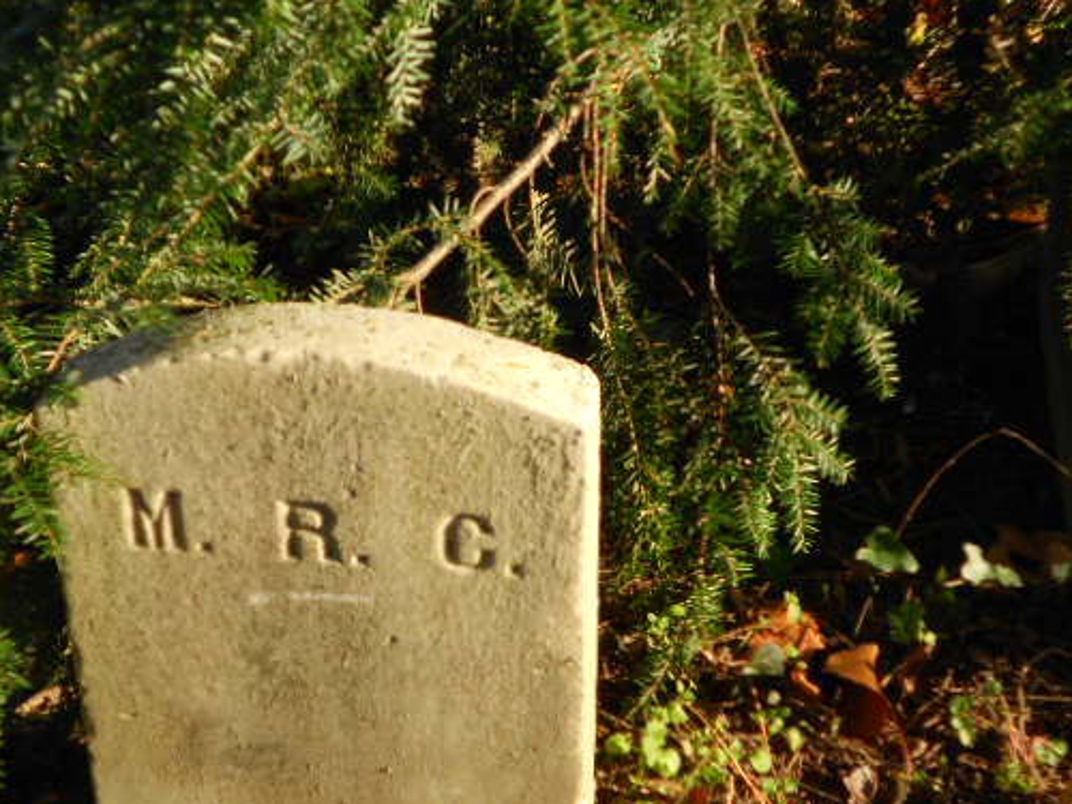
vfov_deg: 26.5
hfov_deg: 34.9
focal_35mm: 55
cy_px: 457
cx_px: 461
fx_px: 1703
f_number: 4.2
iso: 80
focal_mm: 7.7
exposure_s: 1/200
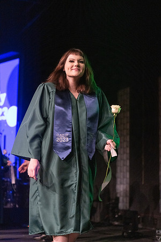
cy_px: 121
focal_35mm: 70
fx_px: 470
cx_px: 80
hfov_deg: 19.5
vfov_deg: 28.8
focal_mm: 70
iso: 16000
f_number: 2.8
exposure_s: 1/1000
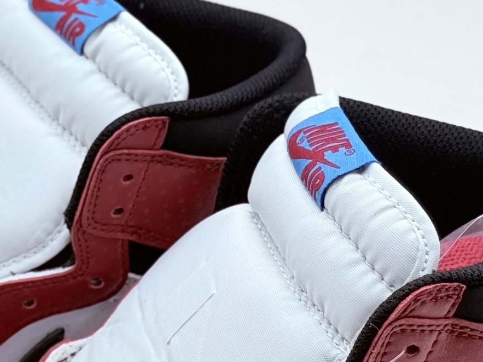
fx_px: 809
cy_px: 191
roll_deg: +0.2
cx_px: 206
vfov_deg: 25.2
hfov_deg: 33.2
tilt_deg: -25.0
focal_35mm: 58
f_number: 1.78
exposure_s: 1/606
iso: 64
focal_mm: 6.76
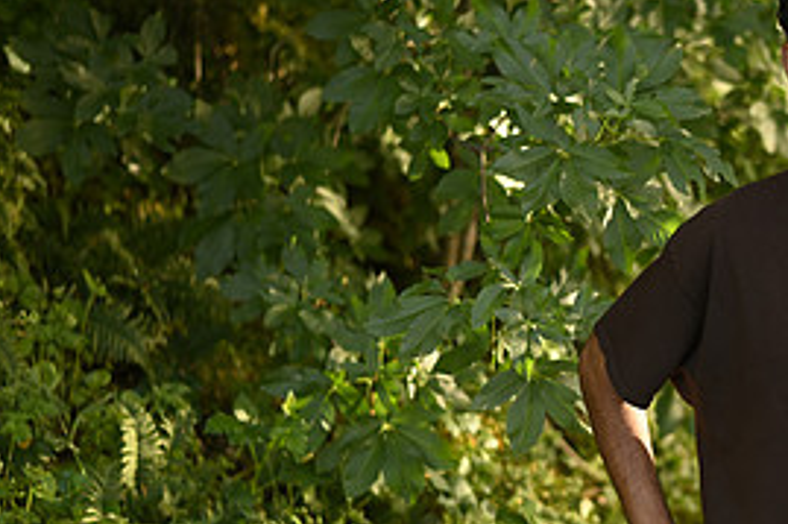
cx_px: 759
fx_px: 2362
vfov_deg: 12.7
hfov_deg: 18.5
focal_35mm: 108
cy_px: 344
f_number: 2.2
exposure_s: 1/250
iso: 125
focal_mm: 50
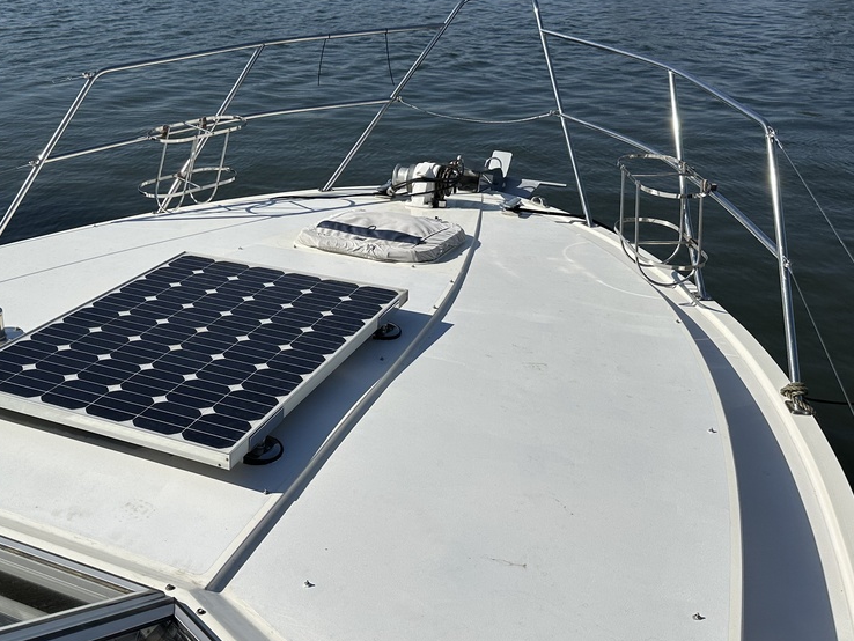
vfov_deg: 36.8
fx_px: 962
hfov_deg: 47.1
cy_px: 270
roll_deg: +1.5
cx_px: 289
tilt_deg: -21.0
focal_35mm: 39
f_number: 1.78
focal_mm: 6.86
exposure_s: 1/18519
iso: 80
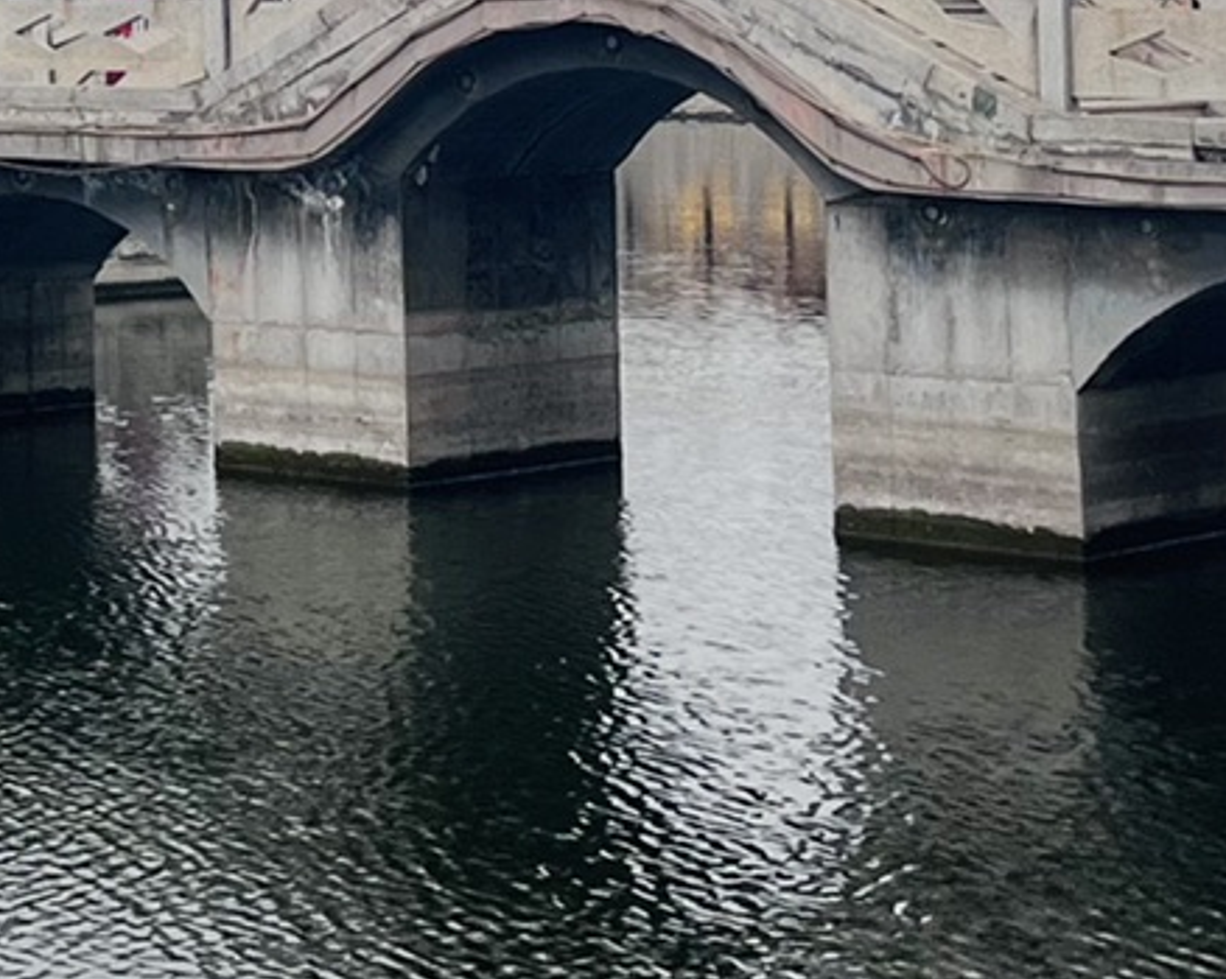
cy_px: -428
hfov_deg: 15.5
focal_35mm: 116
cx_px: -535
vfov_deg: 12.7
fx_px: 4207
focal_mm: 5.1
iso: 50
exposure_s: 1/566
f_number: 1.6
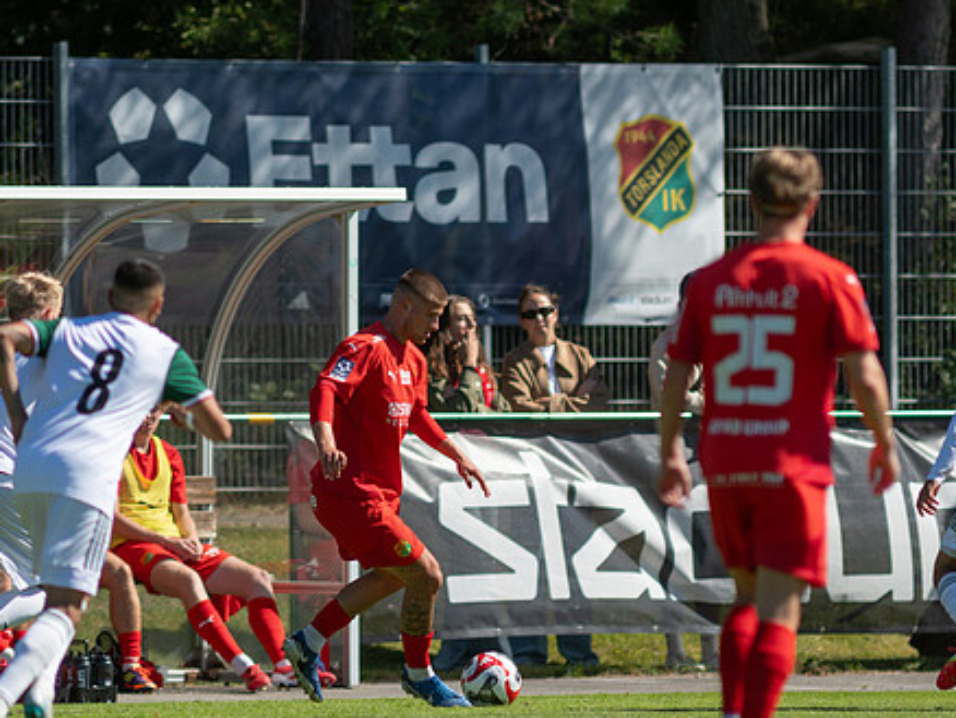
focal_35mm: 698
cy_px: 489
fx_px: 19287
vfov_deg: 2.1
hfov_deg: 2.8
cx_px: 457
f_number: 3.2
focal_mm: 300
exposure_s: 1/3200
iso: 100
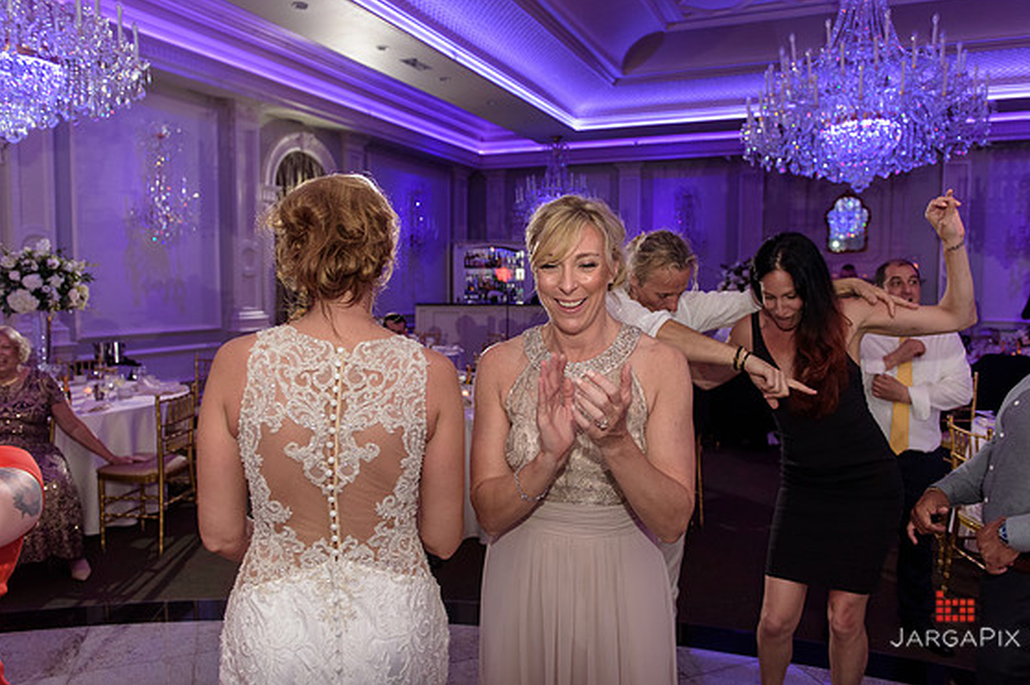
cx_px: 533
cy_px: 331
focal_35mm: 27
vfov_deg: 47.9
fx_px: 772
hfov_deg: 67.4
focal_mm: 26
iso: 1600
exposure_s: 1/125
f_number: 3.2
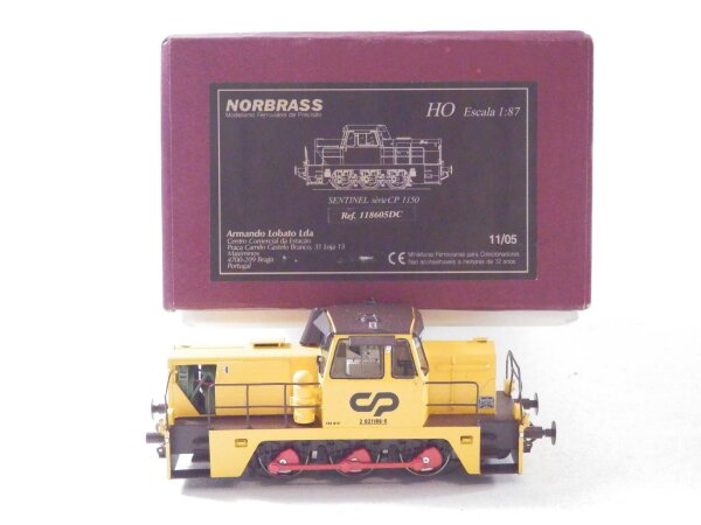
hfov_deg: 29.4
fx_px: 1337
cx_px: 350
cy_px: 262
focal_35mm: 66
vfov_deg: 22.3
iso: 3200
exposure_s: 1/160
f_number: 4.4
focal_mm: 11.9
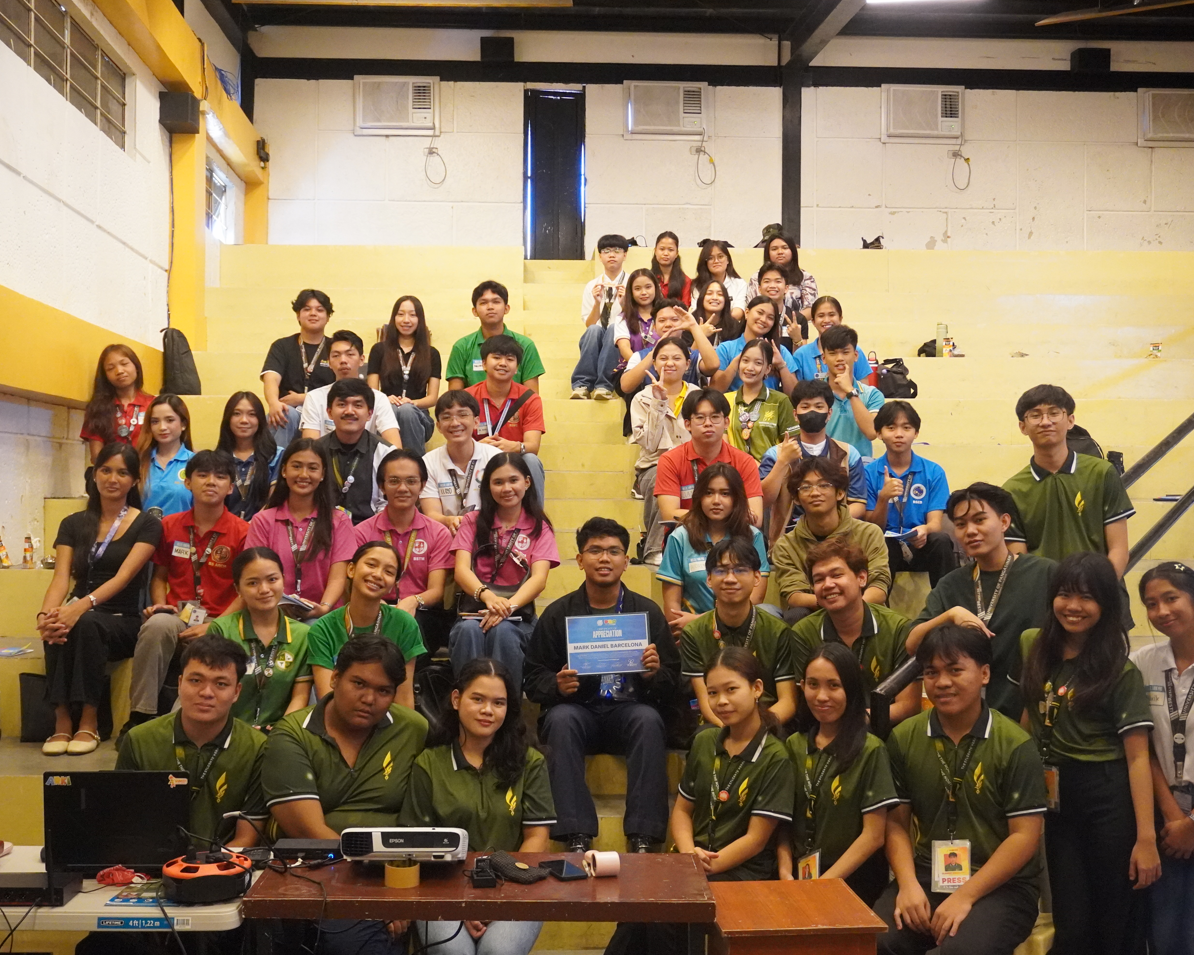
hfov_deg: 44.8
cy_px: 475
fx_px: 1449
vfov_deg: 36.5
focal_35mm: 41
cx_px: 596
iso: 6400
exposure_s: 1/100
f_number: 4.5
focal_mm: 24
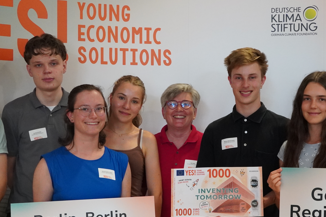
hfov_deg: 26.9
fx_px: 679
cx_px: 198
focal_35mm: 75
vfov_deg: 18.1
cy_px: 139
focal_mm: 25
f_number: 9
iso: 2500
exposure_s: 1/40
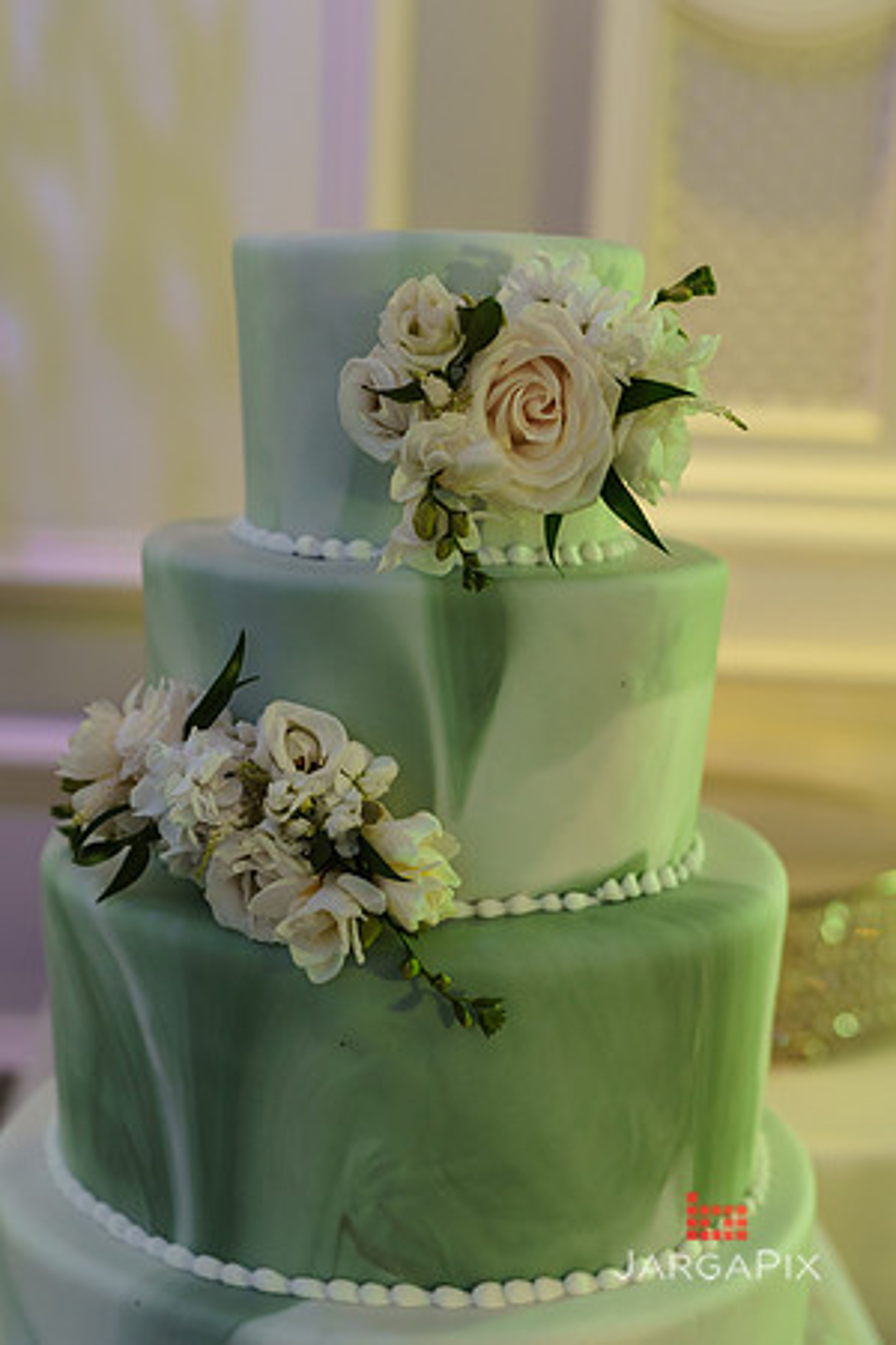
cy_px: 672
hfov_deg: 26.0
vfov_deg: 38.2
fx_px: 1941
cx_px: 448
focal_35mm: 52
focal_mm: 35
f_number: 2
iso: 640
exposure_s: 1/80
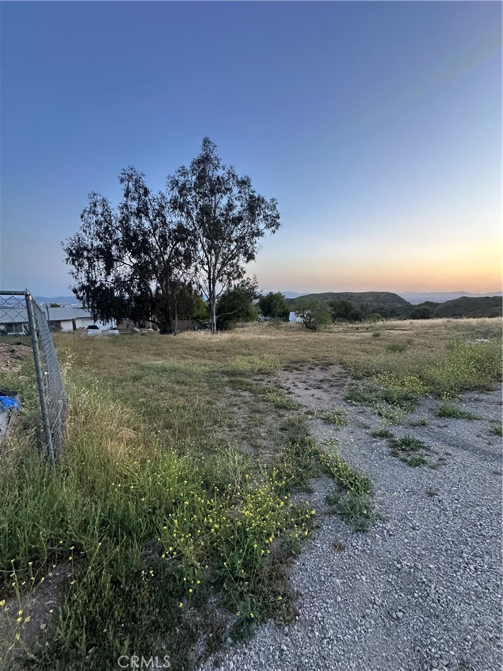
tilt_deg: -9.7
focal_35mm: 14
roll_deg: +1.3
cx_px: 252
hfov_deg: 85.7
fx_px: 271
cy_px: 336
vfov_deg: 102.1
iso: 250
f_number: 2.2
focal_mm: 2.22
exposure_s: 1/99
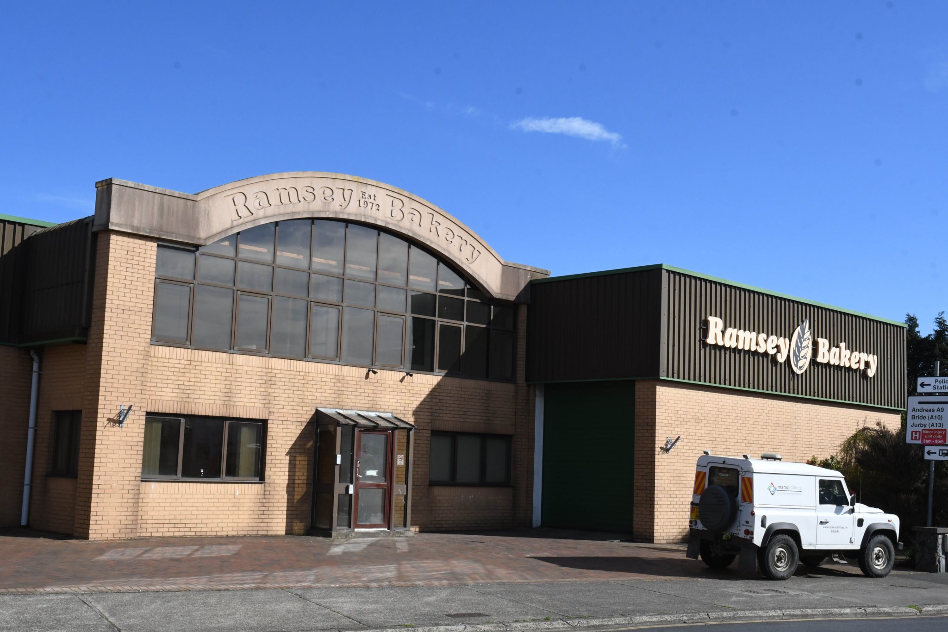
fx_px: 1145
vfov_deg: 30.8
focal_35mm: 44
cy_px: 316
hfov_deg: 45.0
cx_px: 474
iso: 1000
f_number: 16
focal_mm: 29
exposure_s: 1/1000
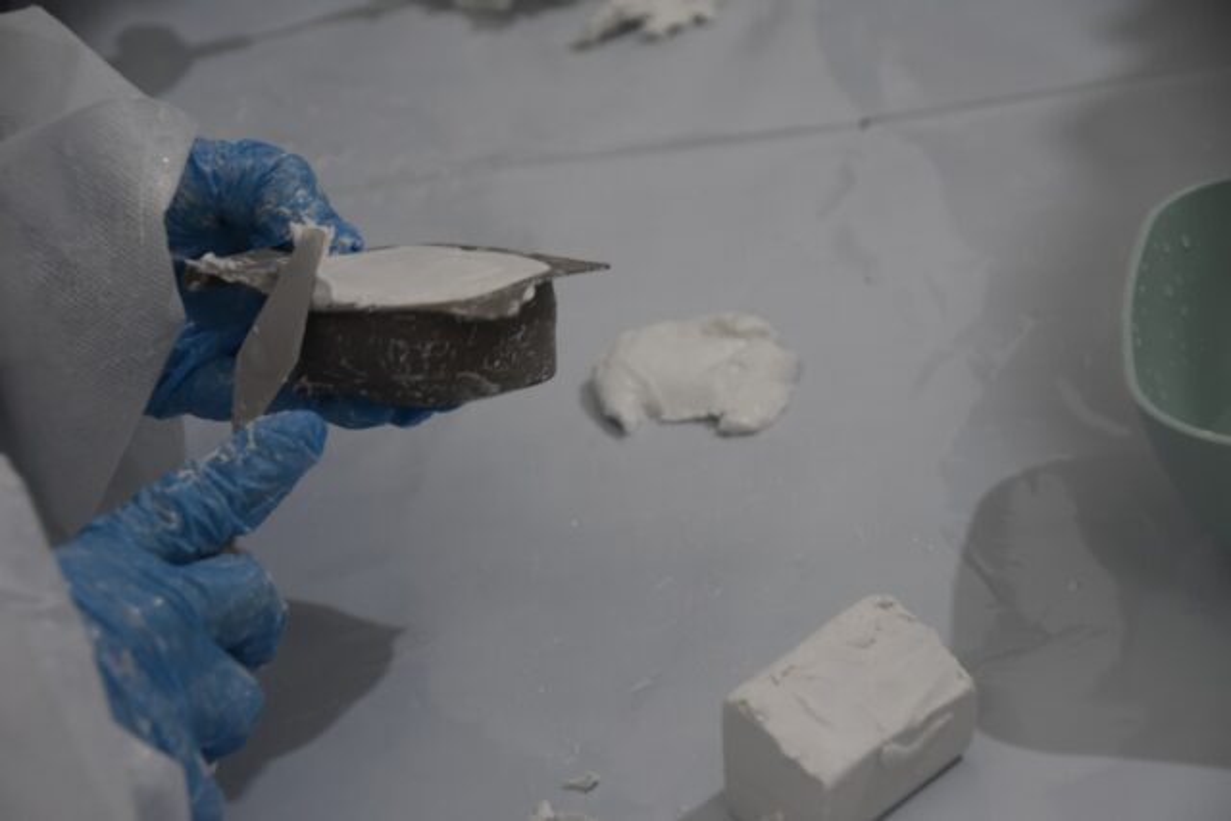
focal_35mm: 117
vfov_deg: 11.7
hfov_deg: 17.5
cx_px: 616
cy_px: 410
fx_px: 4001
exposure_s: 1/60
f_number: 5.6
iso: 800
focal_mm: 78
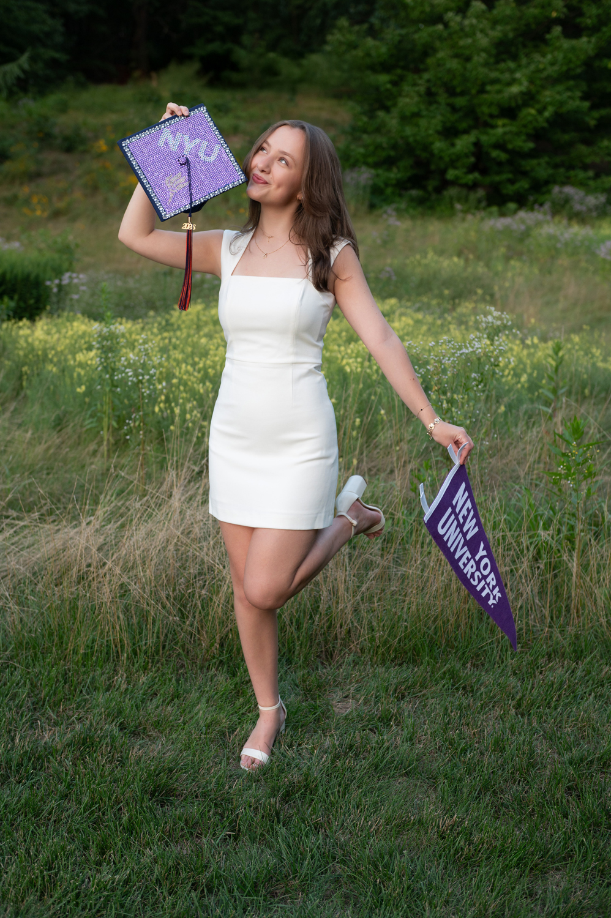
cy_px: 459
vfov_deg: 41.1
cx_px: 306
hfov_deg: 28.0
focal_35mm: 48
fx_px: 1224
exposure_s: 1/200
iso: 640
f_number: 3.2
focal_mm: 48
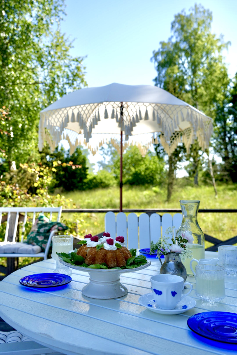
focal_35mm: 33
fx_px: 325
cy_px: 178
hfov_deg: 40.0
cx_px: 118
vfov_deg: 57.2
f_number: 5.6
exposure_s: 1/320
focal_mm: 33
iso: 125
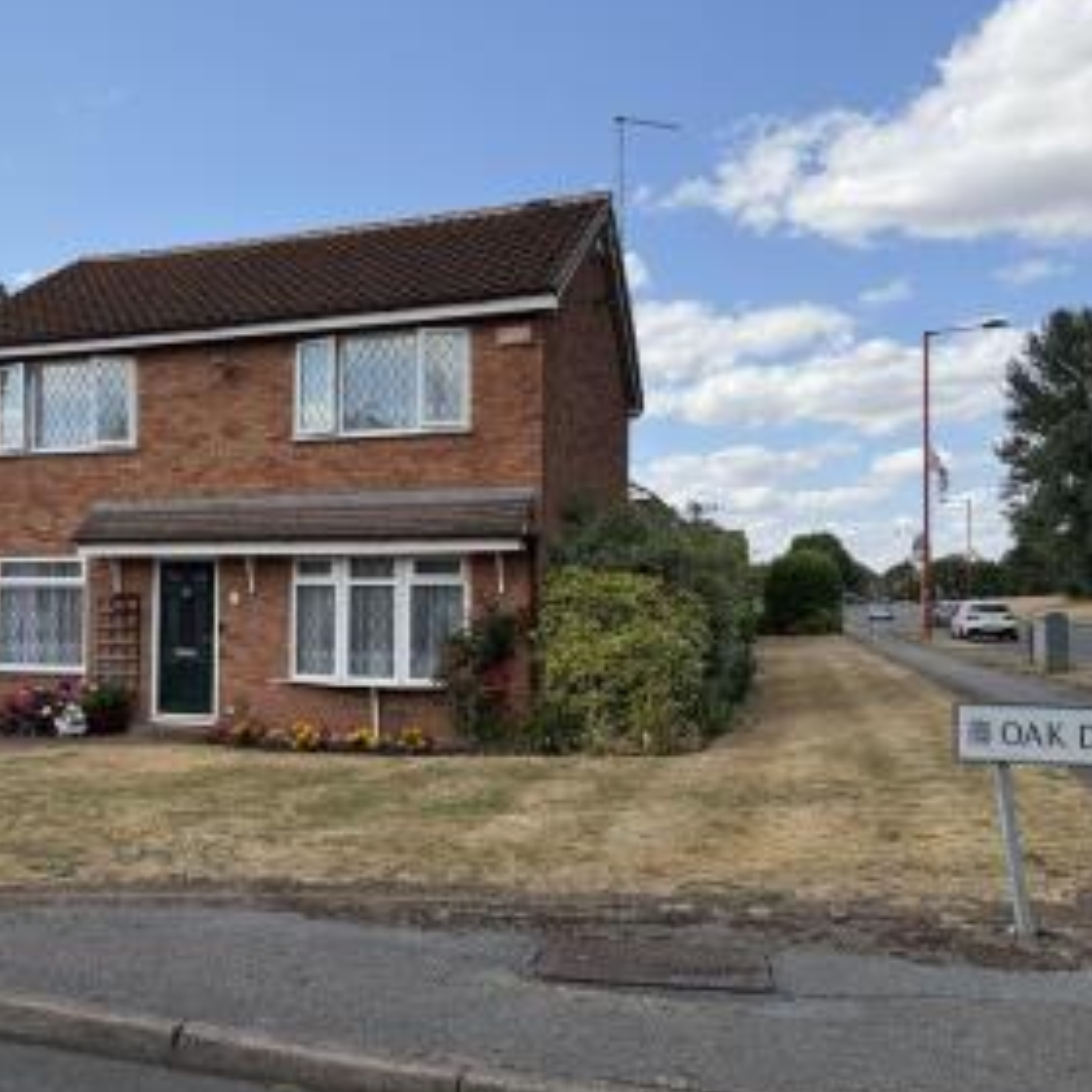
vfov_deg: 51.1
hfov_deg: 49.6
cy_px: 575
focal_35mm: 32
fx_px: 1142
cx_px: 310
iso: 100
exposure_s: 1/3953
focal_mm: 6.76
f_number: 1.78
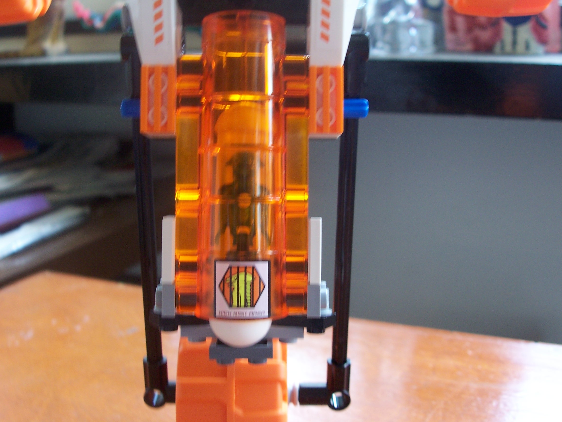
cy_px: 211
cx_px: 281
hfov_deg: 44.8
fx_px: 682
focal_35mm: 42
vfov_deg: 34.3
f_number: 2.8
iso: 140
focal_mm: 7.2
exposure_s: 1/30
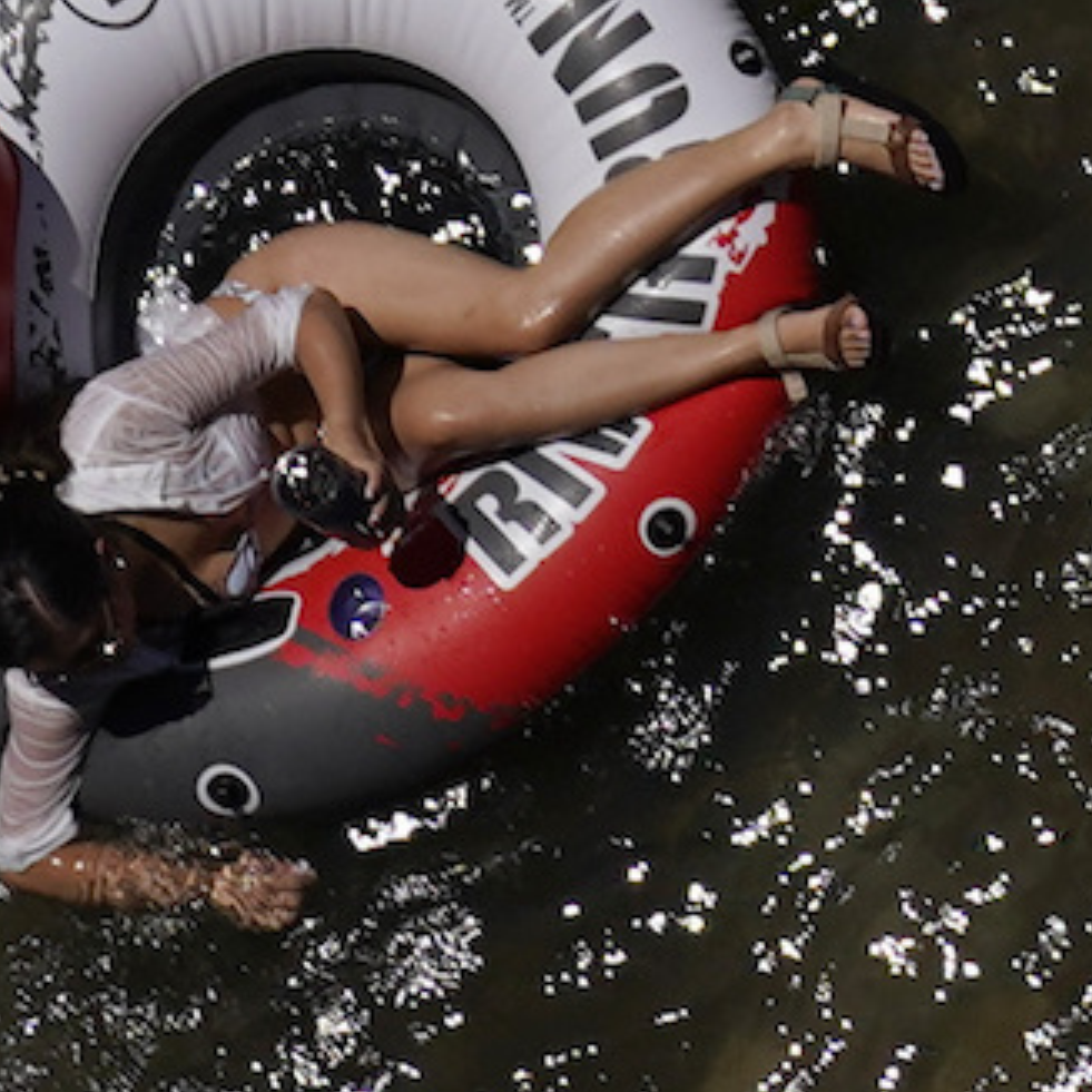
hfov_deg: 6.1
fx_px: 9351
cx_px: 3456
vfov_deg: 6.4
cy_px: -1536
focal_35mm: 262
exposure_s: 1/3200
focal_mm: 36
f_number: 4.5
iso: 100
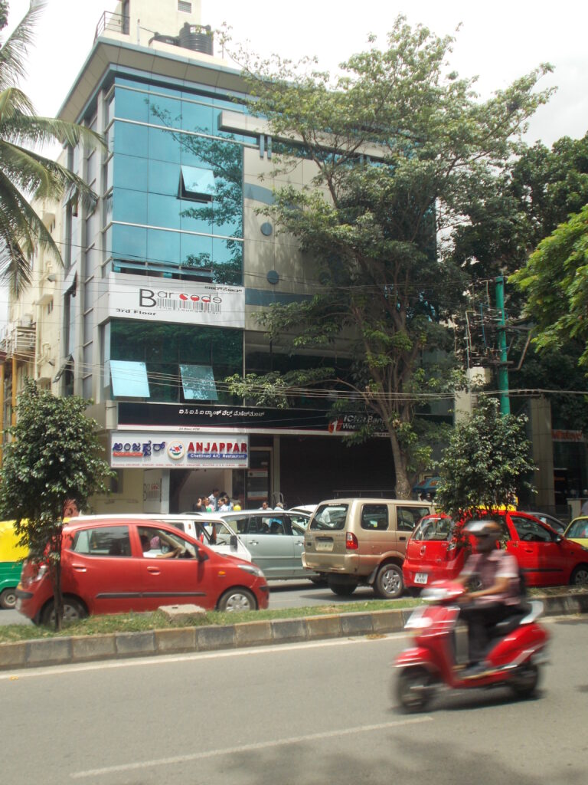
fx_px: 883
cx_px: 294
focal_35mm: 39
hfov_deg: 36.8
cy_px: 392
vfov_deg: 47.9
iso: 80
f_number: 9.8
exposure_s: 1/80
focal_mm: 6.9
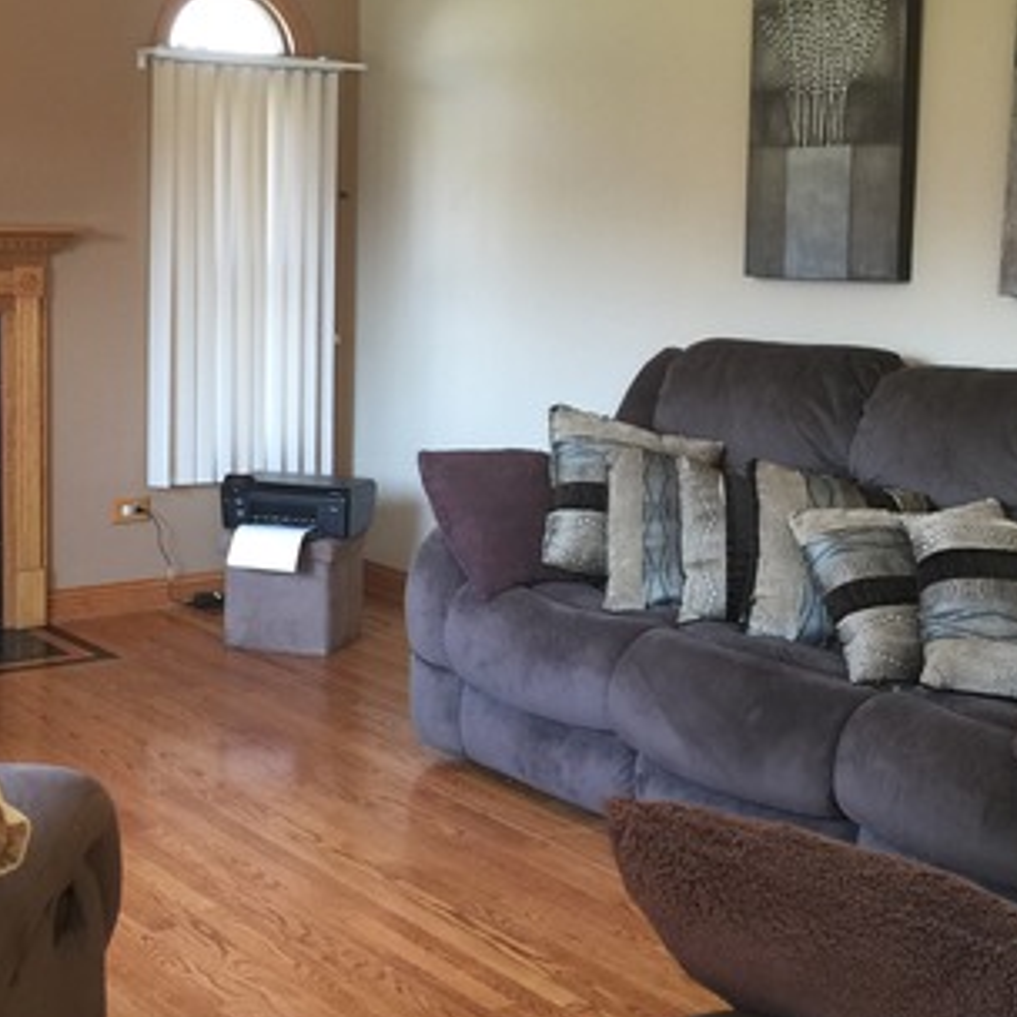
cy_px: 425
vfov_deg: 31.6
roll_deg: -0.7
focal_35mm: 54
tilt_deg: -7.5
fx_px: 1795
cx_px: 368
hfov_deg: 31.5
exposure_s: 1/30
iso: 50
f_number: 2.2
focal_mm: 4.15
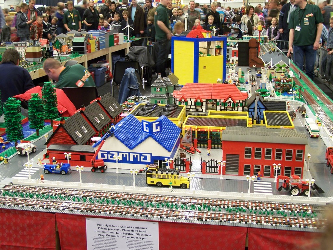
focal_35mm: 48
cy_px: 125
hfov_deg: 39.7
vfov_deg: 30.3
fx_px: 462
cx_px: 166
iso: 80
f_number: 3
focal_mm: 8
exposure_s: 1/2
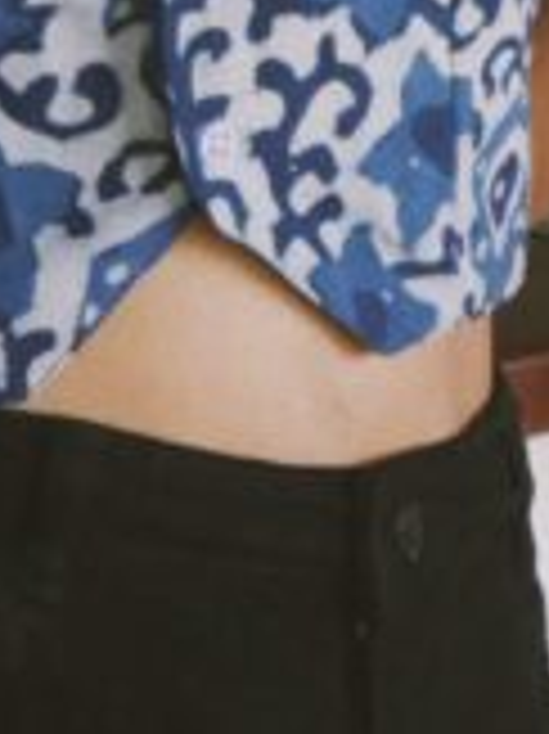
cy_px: -768
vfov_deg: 4.7
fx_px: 8724
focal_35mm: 412
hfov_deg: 3.6
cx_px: -135
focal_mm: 42
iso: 1600
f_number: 5.6
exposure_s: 1/80
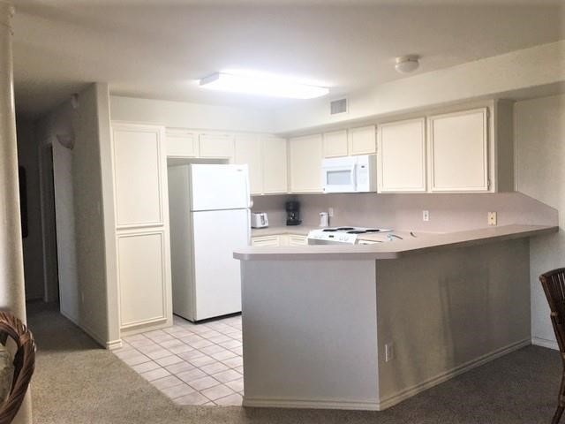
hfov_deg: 61.7
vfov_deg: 48.2
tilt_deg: -1.8
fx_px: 473
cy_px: 212
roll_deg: +1.7
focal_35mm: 29
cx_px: 282
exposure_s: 1/30
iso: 32
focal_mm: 4.15
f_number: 2.2
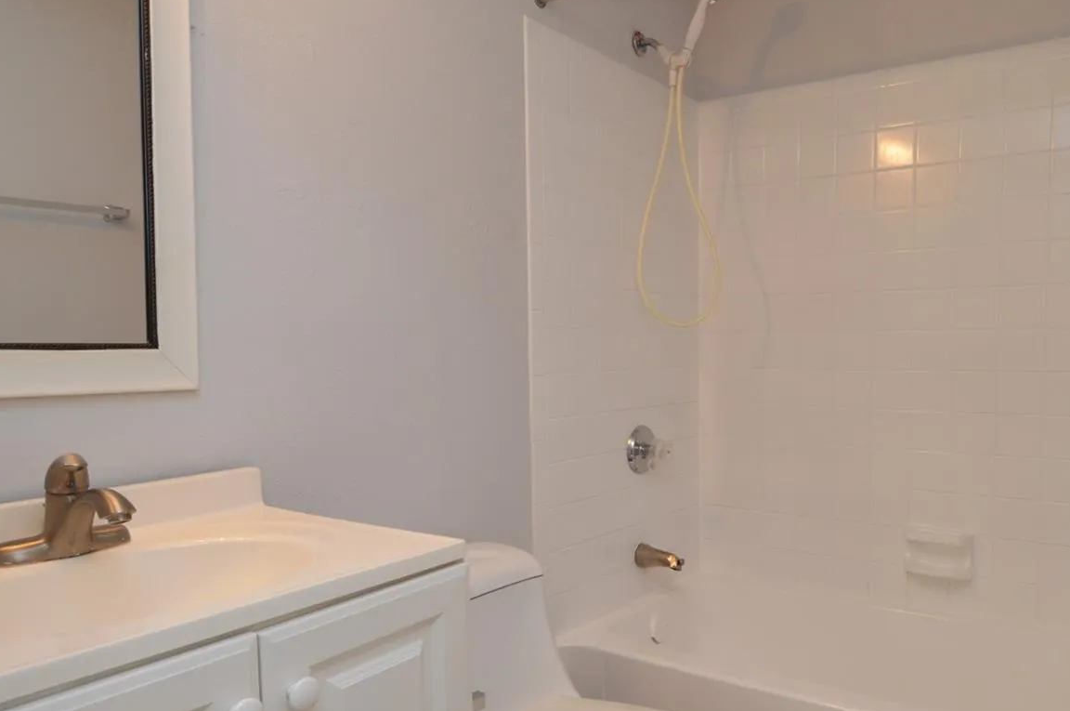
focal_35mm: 25
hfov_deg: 70.6
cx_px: 660
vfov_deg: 50.7
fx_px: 742
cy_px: 444
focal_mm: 12
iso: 400
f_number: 4
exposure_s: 1/60
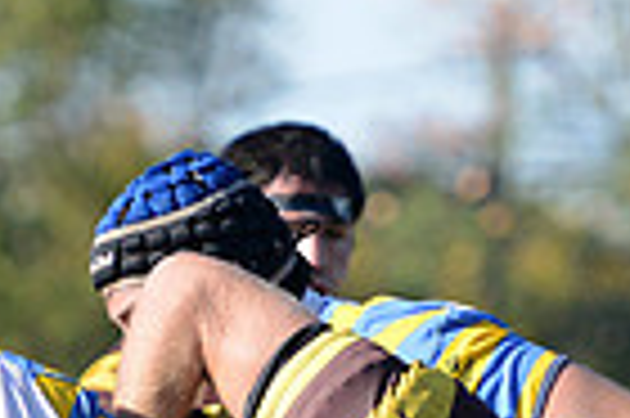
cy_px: 847
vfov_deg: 1.8
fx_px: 13389
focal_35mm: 766
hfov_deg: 2.7
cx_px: -81
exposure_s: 1/1000
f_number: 4
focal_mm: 185
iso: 400
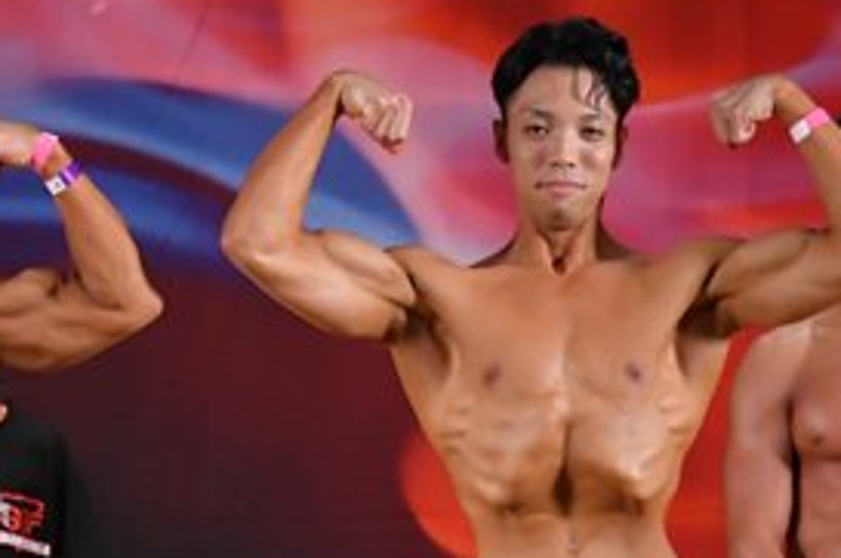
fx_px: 14388
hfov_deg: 3.3
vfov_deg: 2.2
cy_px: 654
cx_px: 171
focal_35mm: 617
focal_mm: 145
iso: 3200
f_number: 5.6
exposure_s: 1/400
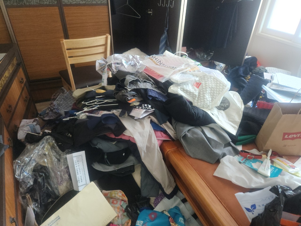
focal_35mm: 23
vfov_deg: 58.9
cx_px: 150
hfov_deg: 73.9
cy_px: 113
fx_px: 200
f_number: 1.8
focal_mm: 5.4
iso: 400
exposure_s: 1/40
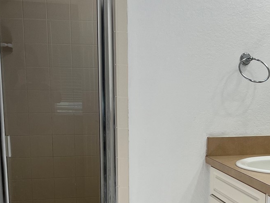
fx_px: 491
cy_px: 192
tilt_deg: -12.2
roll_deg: +0.1
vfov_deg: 22.6
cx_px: 158
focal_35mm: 63
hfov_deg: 30.7
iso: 50
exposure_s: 1/401
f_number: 1.5
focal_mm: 5.7
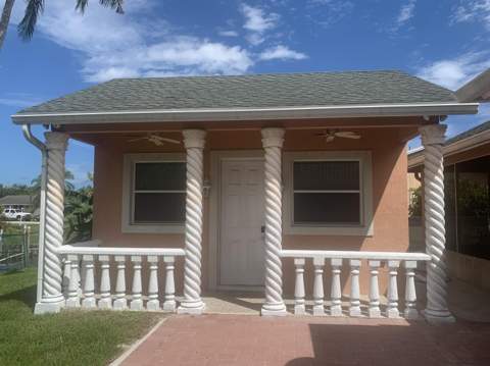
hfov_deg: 67.4
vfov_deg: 53.0
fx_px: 368
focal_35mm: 26
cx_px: 245
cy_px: 183
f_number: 1.8
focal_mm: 4.25
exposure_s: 1/3401
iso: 25
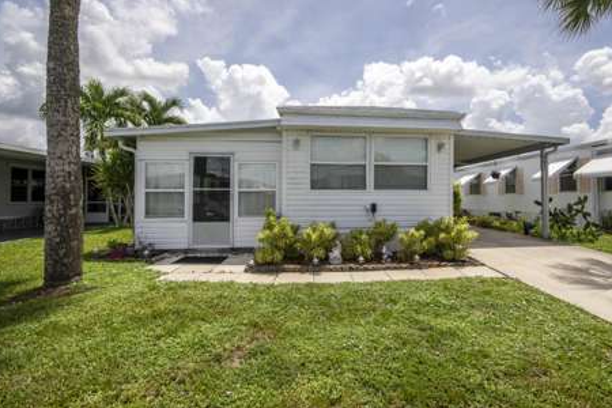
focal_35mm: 16
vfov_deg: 73.7
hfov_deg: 96.7
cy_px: 194
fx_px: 272
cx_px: 320
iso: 100
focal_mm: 10
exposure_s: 1/640
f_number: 8
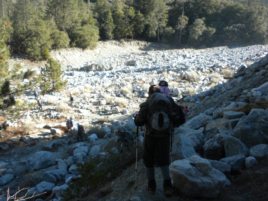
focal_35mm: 37
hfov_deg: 50.1
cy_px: 100
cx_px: 134
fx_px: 286
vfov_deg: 38.7
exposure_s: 1/432
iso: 155
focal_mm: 6.6
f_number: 3.5
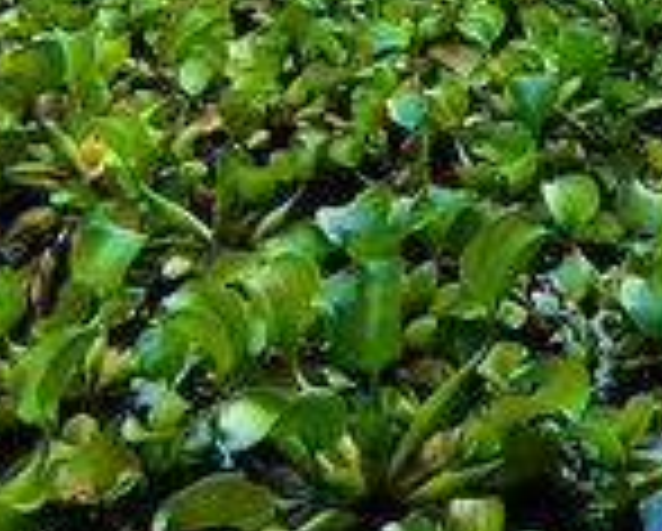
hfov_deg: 20.5
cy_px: -441
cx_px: 865
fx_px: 1668
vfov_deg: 15.4
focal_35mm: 85
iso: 50
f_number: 2.2
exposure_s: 1/563
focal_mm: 1.65
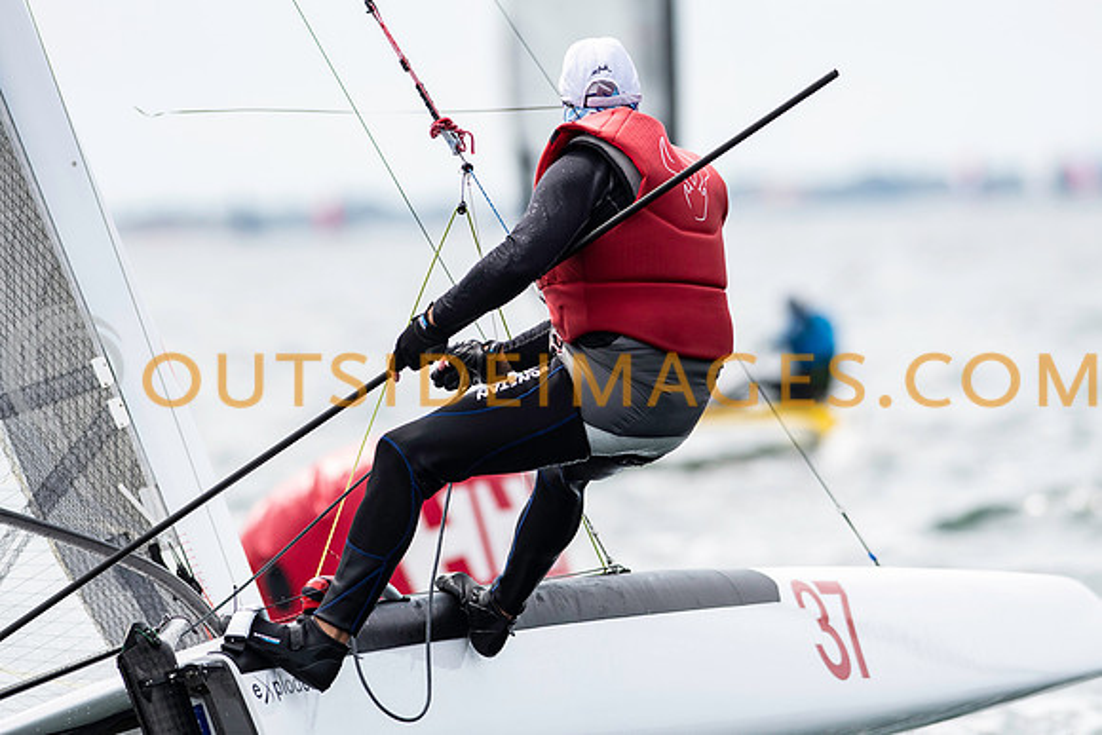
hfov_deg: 4.6
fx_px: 13778
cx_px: 551
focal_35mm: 450
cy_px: 368
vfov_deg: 3.1
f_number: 5
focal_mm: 300
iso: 400
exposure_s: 1/4000
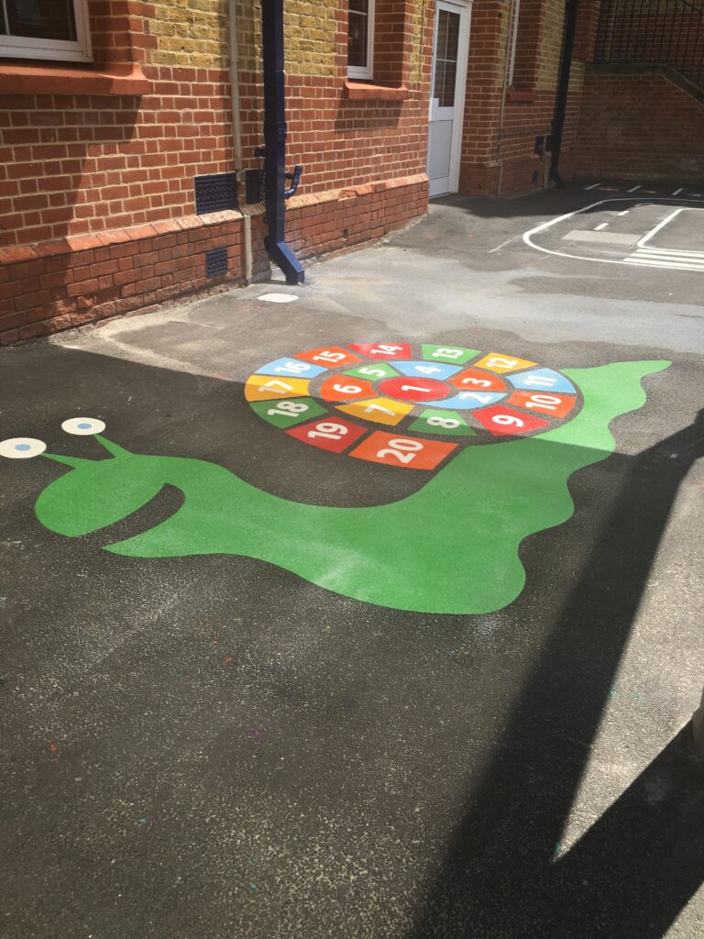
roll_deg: -2.5
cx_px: 352
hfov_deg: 48.2
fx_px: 786
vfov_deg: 61.7
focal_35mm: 29
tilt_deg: -25.2
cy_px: 470
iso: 25
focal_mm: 4.15
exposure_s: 1/1399
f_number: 2.2
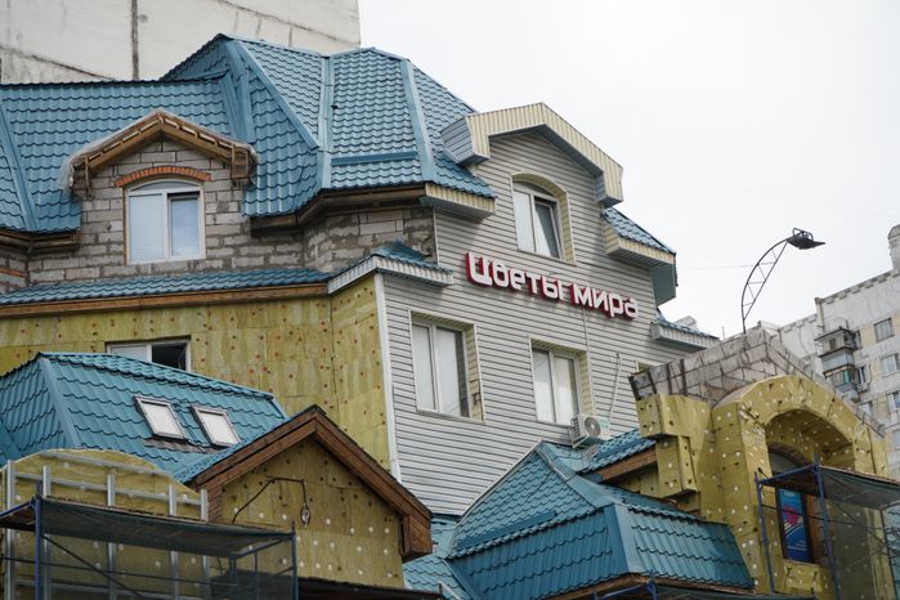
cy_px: 300
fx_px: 1750
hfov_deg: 28.8
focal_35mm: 70
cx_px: 450
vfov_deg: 19.5
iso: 100
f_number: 9
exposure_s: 1/200
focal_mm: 70
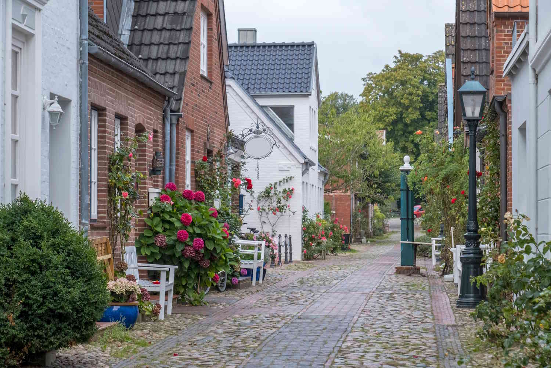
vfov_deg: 13.0
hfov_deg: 19.5
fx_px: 1607
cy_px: 184
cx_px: 276
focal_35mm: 105
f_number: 9
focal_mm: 70.2
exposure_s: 1/160
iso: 400
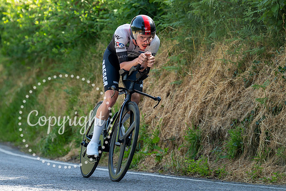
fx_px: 2134
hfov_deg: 7.7
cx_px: 164
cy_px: 77
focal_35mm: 269
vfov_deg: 5.1
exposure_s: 1/1000
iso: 500
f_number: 3.5
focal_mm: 152
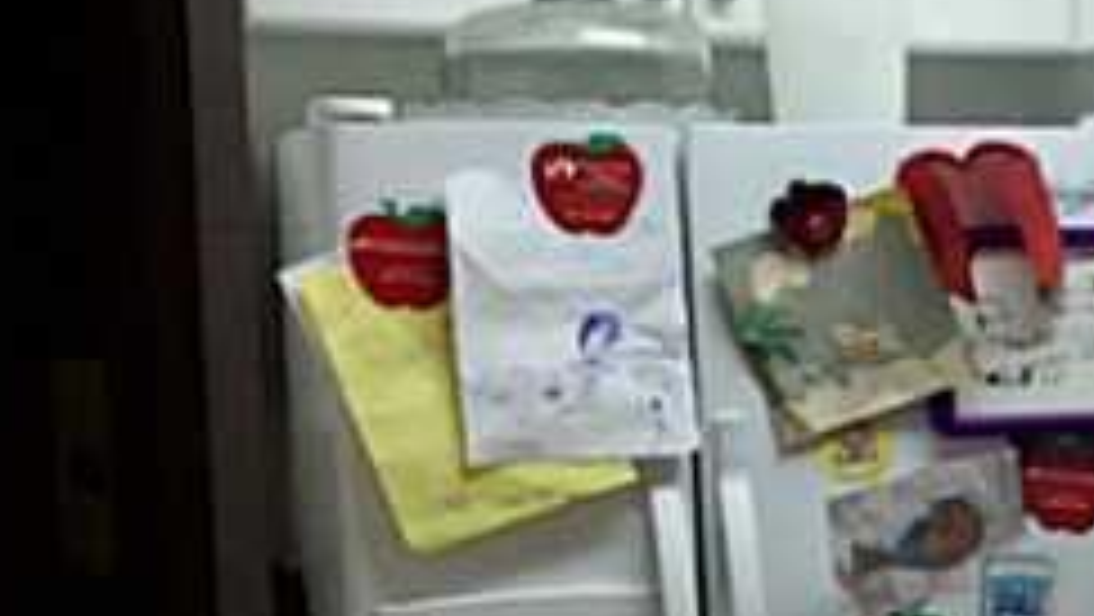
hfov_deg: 18.1
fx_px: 3019
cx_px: 1670
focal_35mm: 104
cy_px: 629
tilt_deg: -7.5
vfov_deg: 11.5
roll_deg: -0.5
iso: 40
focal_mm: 4.15
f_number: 2.2
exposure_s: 1/30
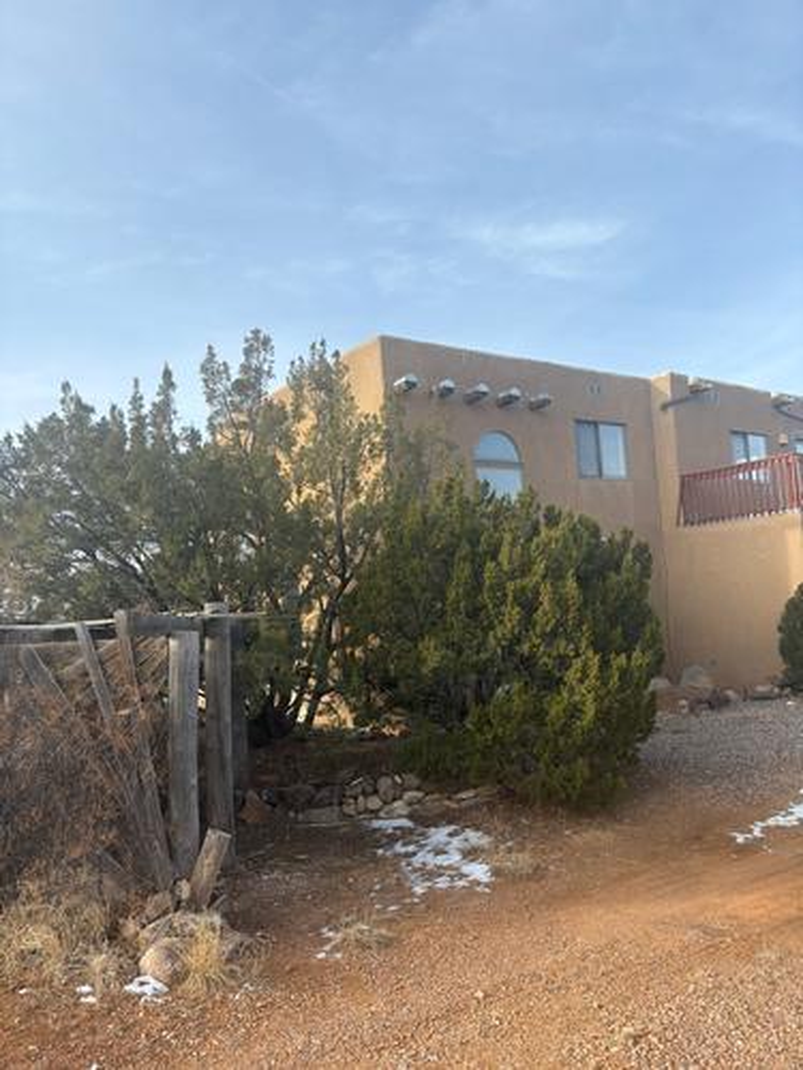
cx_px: 402
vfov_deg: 67.3
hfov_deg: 53.1
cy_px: 535
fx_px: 804
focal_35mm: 26
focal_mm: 5.96
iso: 50
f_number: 1.6
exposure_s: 1/1667
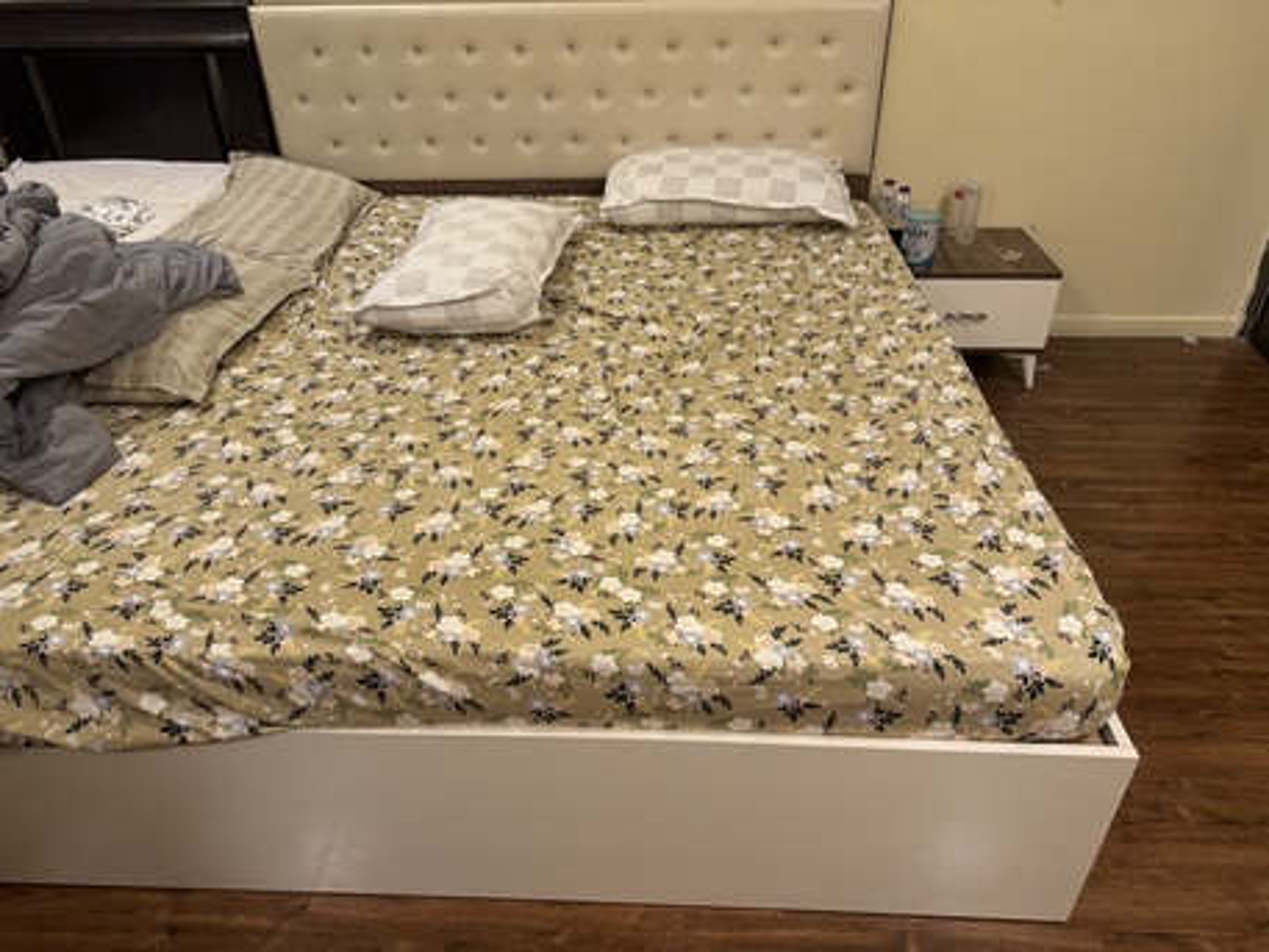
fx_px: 880
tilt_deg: -33.6
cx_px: 634
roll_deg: +1.9
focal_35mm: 24
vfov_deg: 56.8
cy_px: 476
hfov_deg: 71.6
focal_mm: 6.76
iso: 200
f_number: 1.78
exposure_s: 1/50
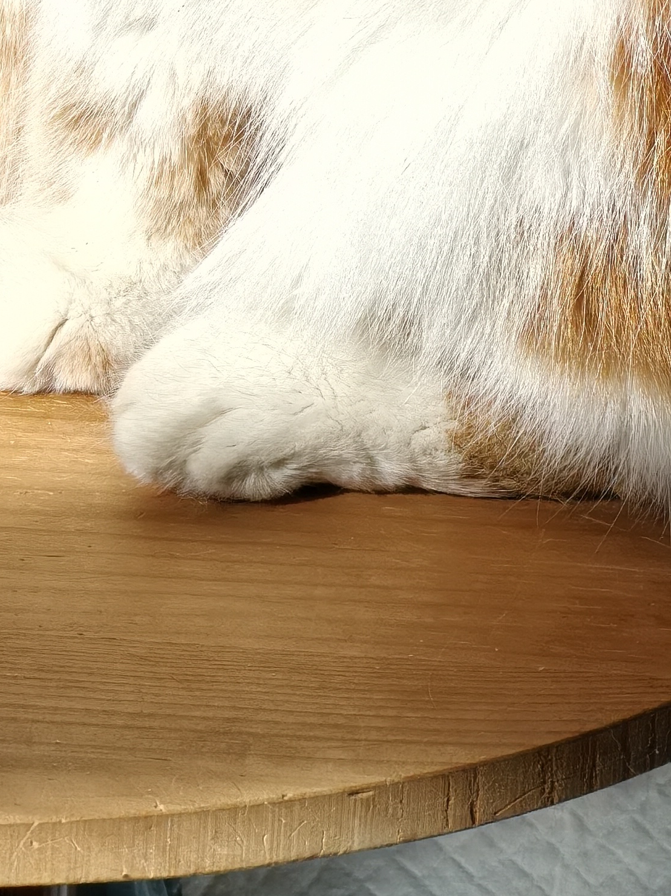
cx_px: 71
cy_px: -235
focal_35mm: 205
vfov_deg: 9.5
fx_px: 5299
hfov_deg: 7.2
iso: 50
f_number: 2.4
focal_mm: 8.1
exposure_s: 1/1203
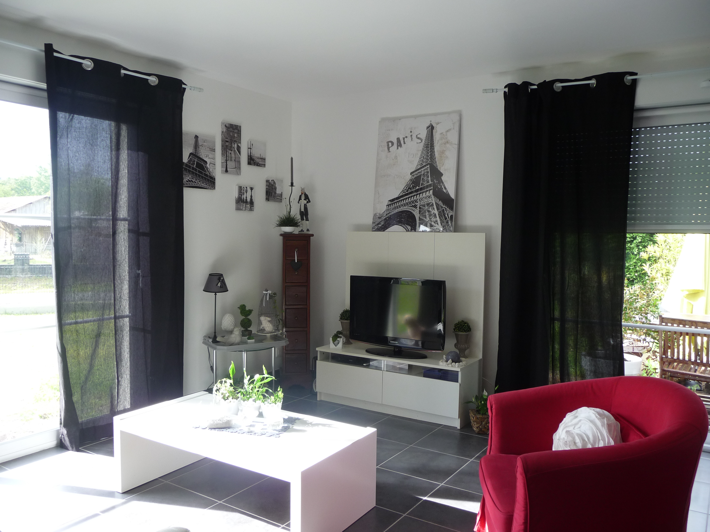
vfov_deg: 49.7
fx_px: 574
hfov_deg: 63.4
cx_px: 355
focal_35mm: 28
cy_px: 266
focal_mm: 4.7
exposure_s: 1/50
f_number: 3.3
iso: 100
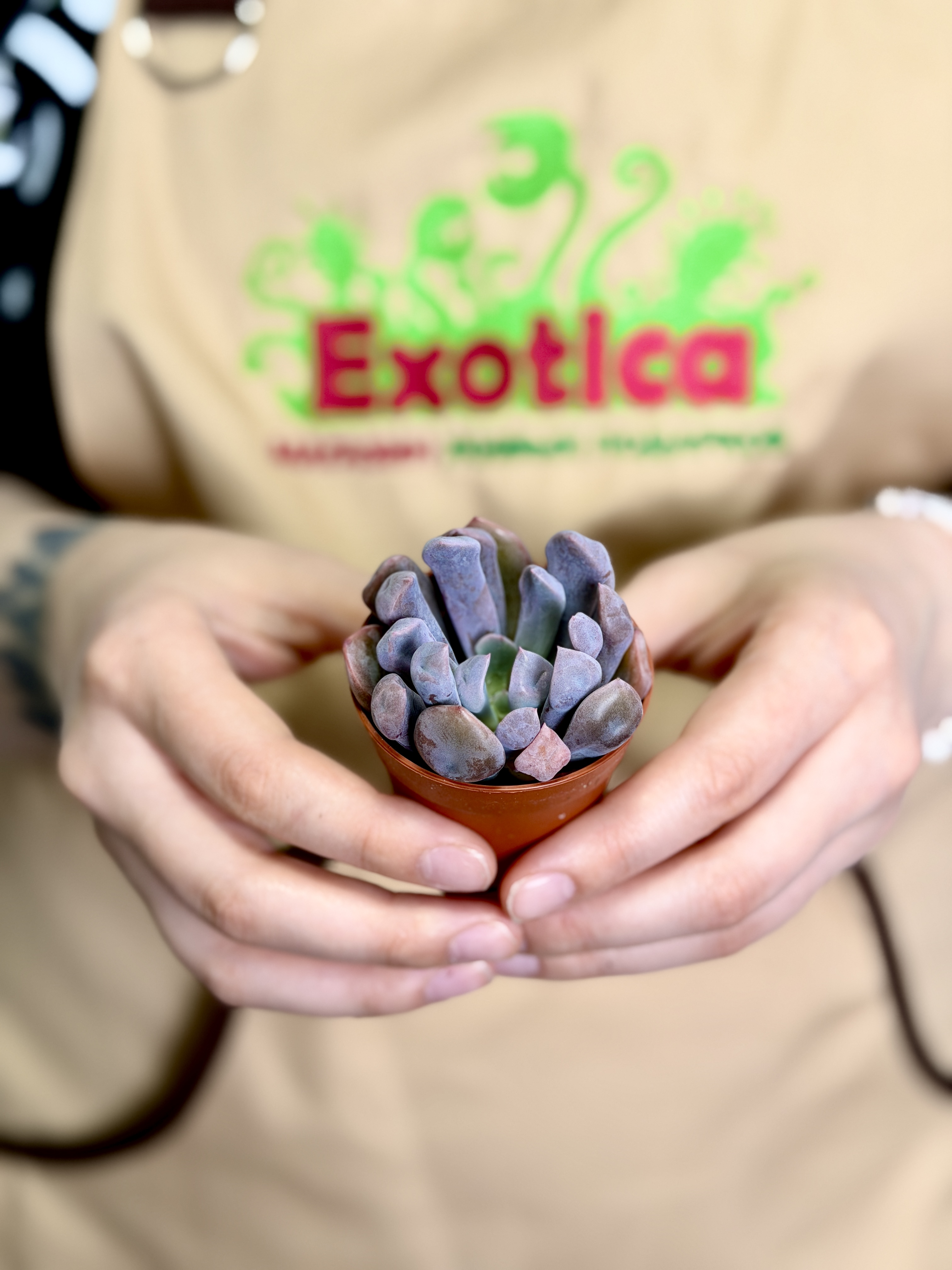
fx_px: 1760
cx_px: 476
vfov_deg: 39.7
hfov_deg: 30.3
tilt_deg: -19.9
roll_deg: -0.1
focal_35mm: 48
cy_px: 635
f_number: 1.78
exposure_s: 1/121
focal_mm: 6.76
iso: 50
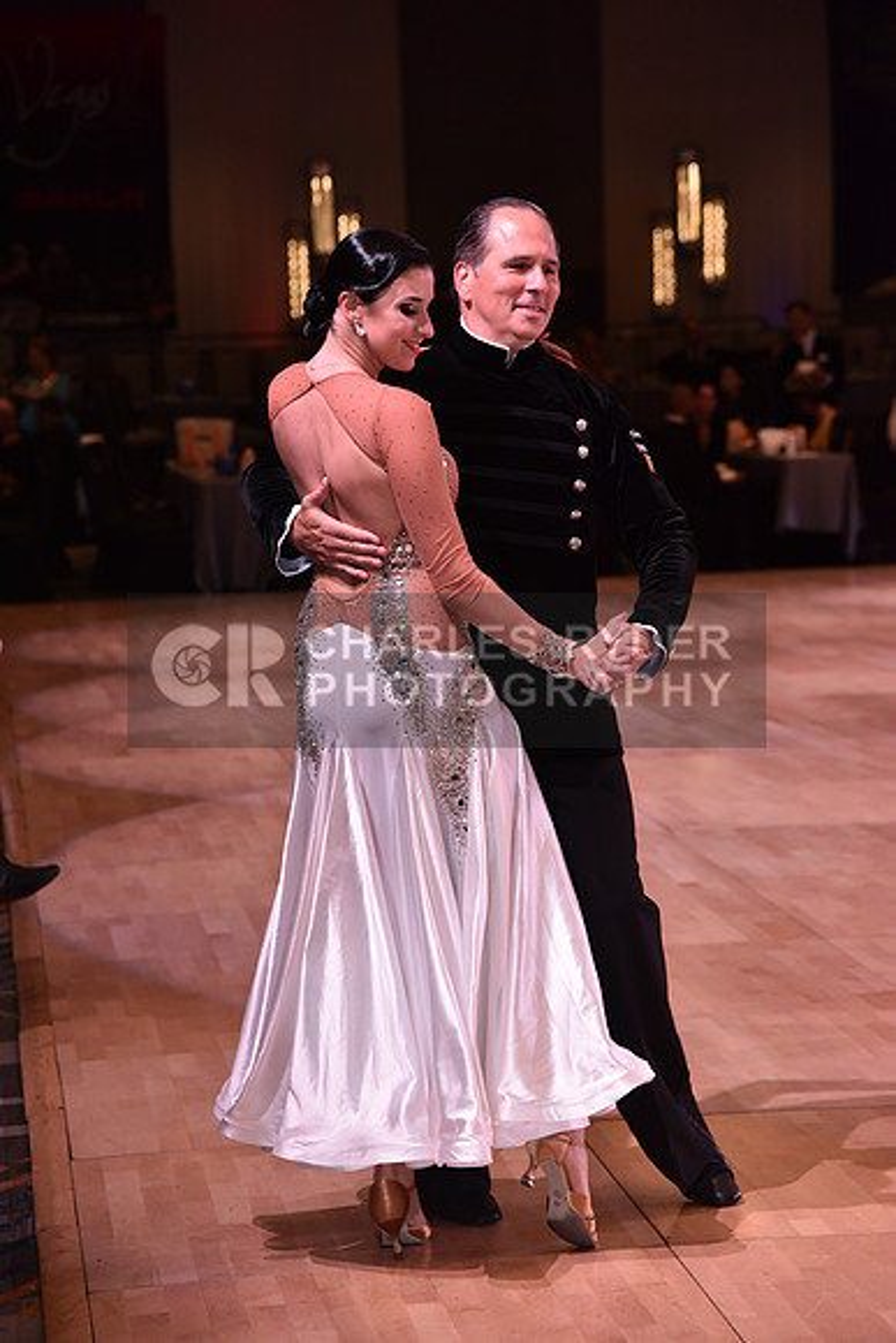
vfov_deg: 20.8
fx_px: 3656
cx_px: 448
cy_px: 672
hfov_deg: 14.0
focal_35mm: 98
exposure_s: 1/250
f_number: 4.5
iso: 2000
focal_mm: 98
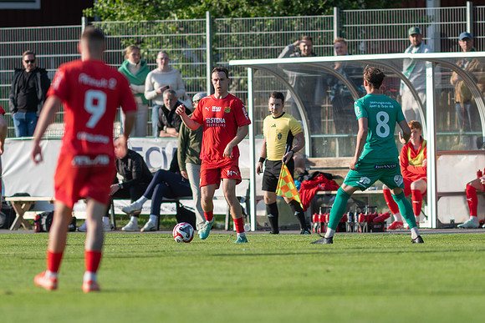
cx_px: 242
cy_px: 162
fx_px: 8085
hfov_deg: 3.4
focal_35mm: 600
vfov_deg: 2.3
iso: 100
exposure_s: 1/1600
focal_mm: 300
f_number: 3.2
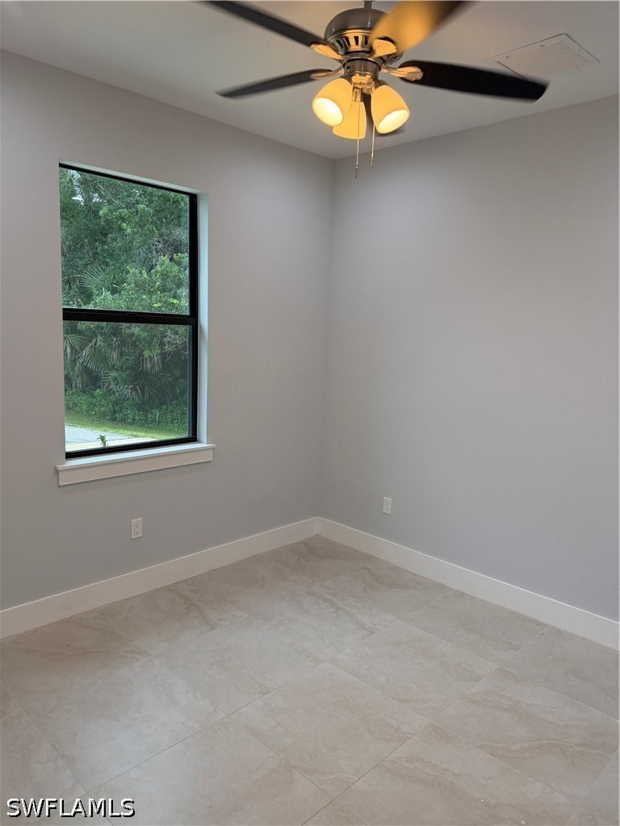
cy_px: 413
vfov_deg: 71.6
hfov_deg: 56.8
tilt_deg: -8.0
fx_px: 573
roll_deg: -3.3
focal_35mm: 24
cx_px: 310
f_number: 1.78
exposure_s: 1/208
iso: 160
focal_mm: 6.76
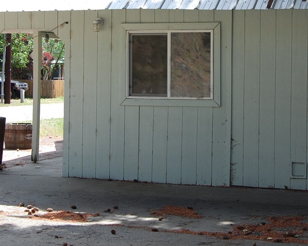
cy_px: 66
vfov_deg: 15.8
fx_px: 884
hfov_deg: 19.7
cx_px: 192
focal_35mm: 97
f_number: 7.1
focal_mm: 30
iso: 200
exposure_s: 1/200
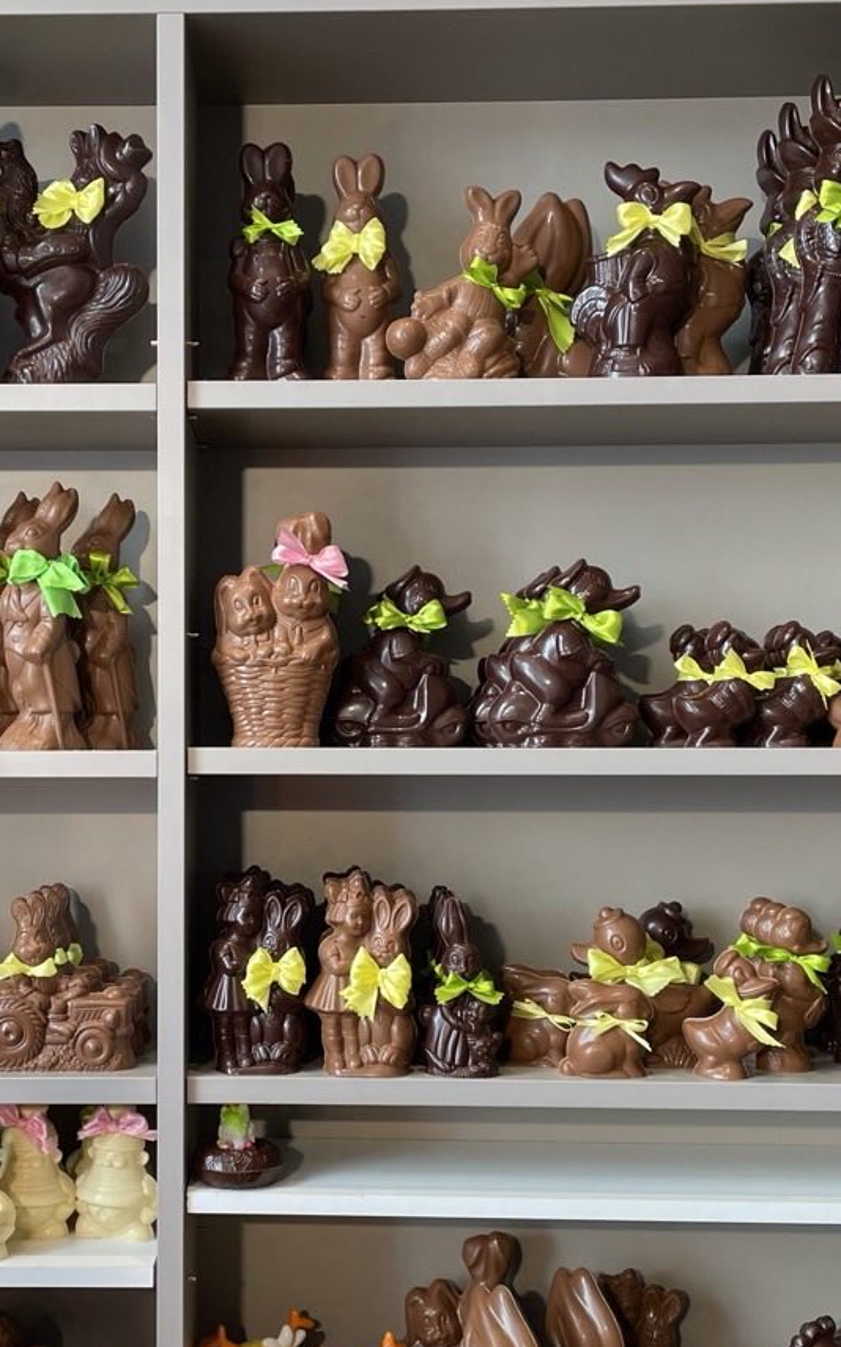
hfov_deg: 37.7
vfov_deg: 57.9
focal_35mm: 33
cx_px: 254
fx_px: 1211
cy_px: 764
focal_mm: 4.2
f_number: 1.6
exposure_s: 1/100
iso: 100
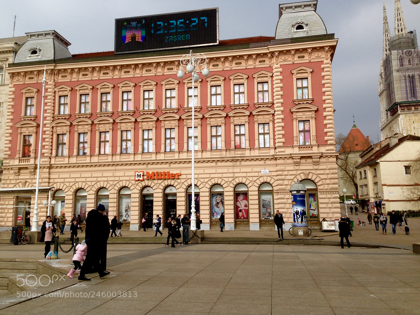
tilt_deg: +9.9
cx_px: 210
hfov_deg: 55.4
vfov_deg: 42.9
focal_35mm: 33
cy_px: 158
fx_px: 400
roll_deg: -0.8
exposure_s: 1/1391
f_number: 2.4
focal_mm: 4.12
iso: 50
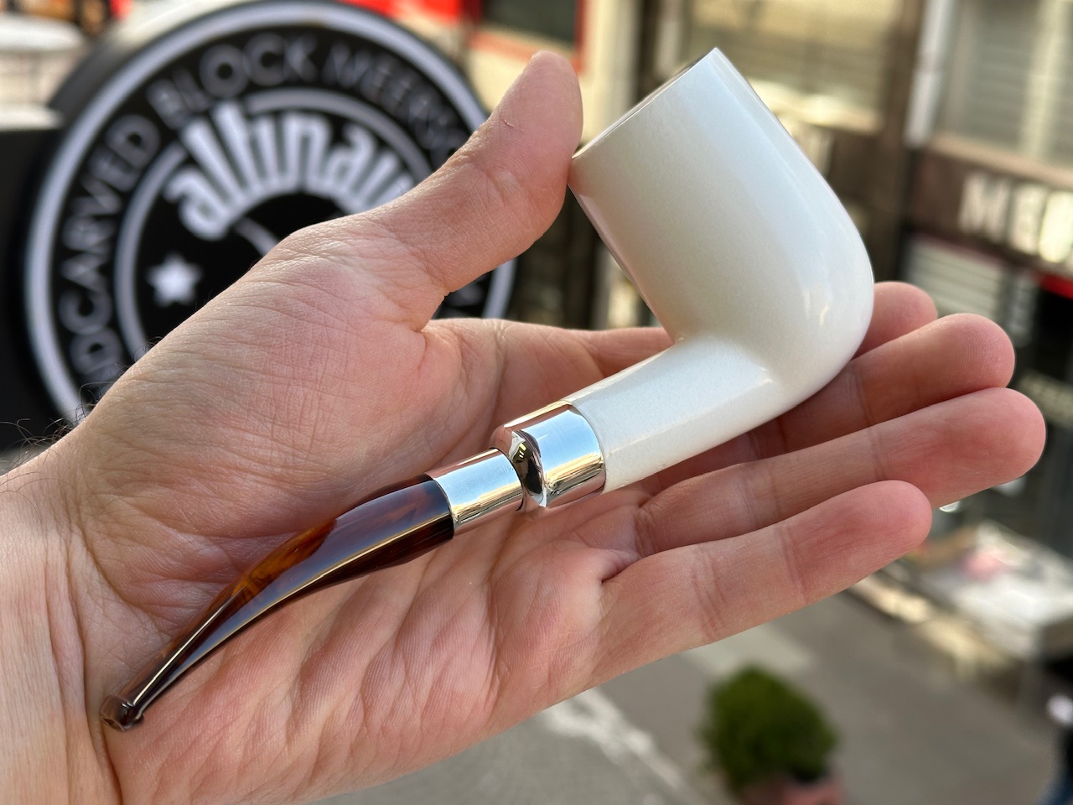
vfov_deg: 30.3
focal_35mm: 48
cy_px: 402
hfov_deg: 39.7
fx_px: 1488
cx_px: 536
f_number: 1.78
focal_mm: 6.86
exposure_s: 1/524
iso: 64
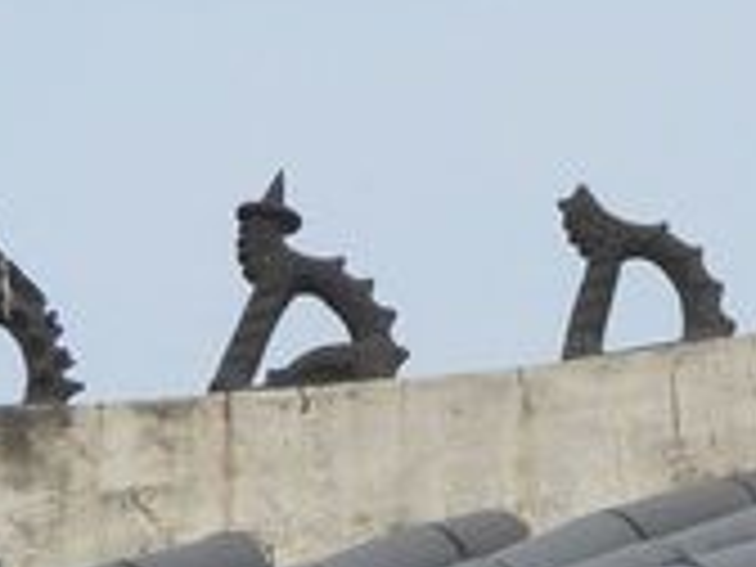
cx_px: 806
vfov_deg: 4.5
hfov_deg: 6.0
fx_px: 7163
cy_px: 644
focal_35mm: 328
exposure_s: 1/400
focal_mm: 11.7
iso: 160
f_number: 4.4
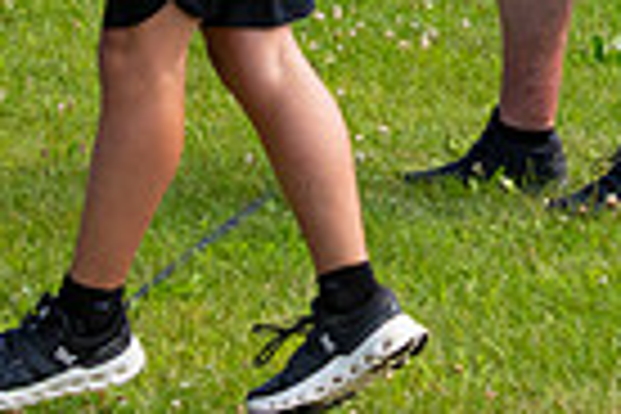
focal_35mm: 289
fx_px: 4985
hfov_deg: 7.1
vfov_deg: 4.7
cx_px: 256
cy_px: -324
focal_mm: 46
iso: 250
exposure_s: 1/800
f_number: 5.6
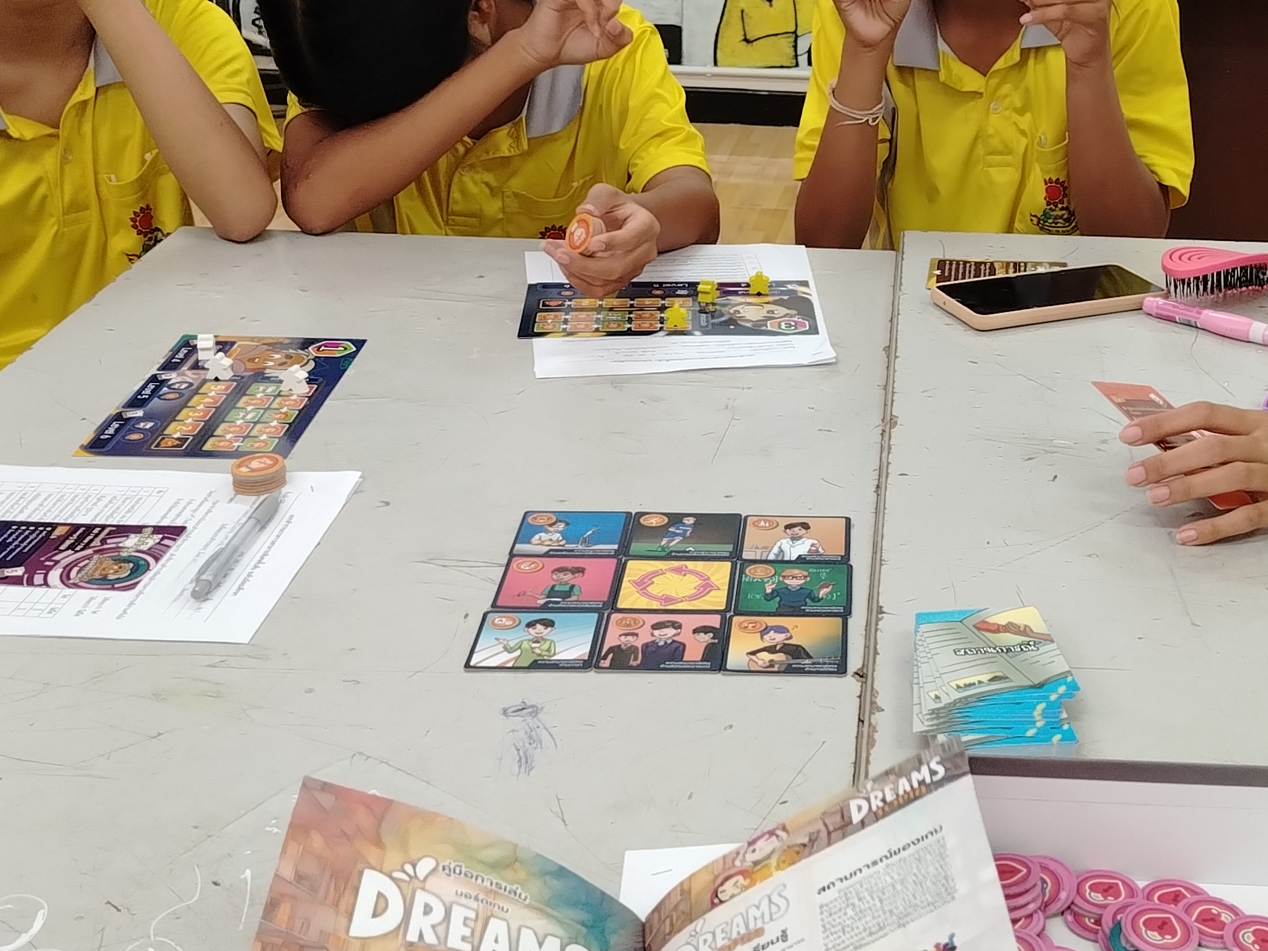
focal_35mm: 56
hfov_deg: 33.9
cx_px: 880
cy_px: 277
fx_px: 2052
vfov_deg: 25.9
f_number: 1.75
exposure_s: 1/33.3
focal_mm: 5.25
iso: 781
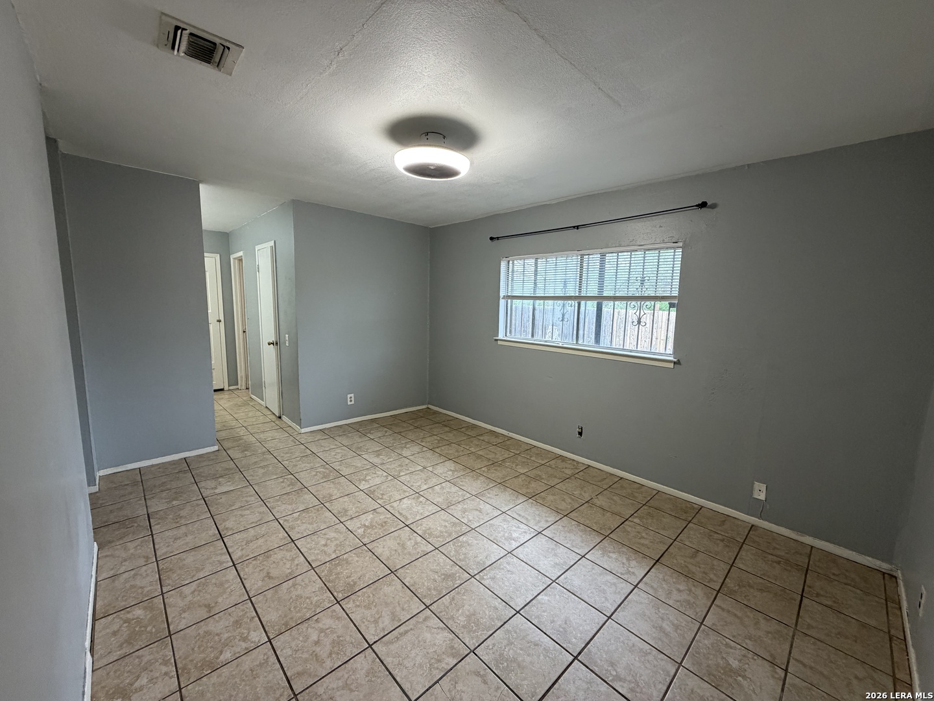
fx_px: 378
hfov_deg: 102.1
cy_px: 350
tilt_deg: -6.9
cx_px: 467
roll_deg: -0.9
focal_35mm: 14
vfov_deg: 85.7
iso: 250
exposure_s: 1/120
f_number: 2.2
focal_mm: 2.22
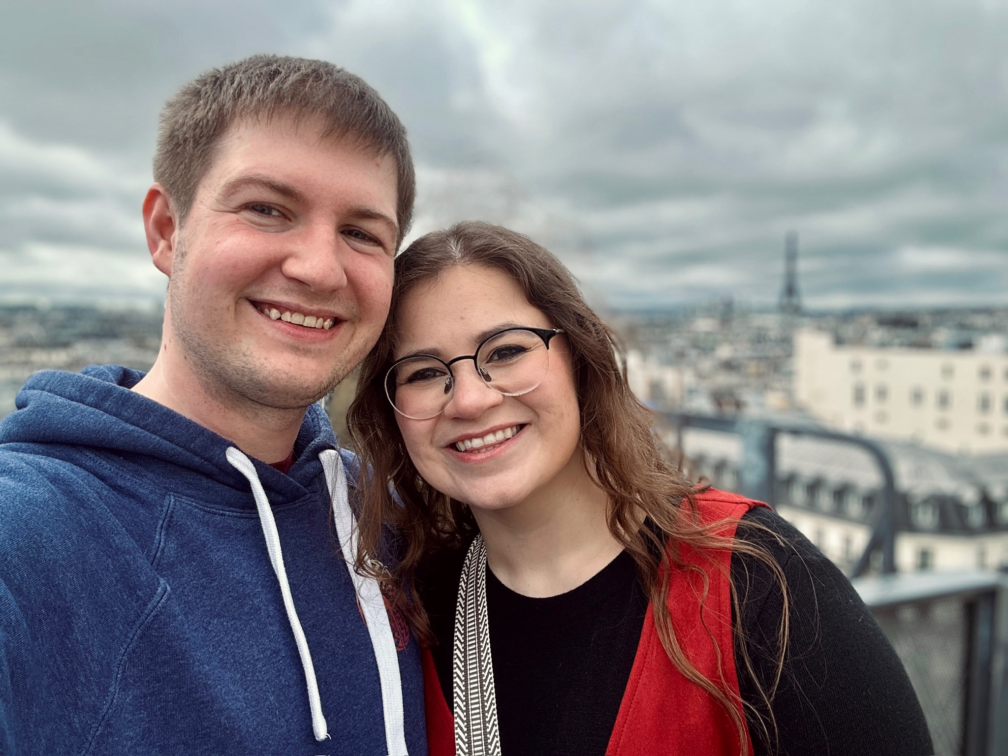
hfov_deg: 60.0
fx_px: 874
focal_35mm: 30
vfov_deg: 46.8
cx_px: 504
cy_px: 378
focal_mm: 2.69
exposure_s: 1/675
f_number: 1.9
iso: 25
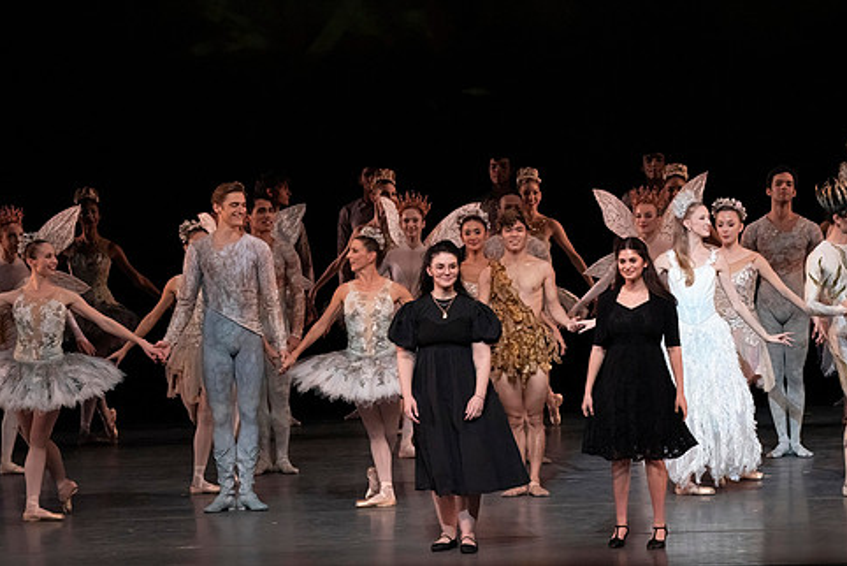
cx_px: 443
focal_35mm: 272
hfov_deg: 7.6
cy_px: 351
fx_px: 6403
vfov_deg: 5.1
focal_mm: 218
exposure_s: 1/400
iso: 10000
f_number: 14
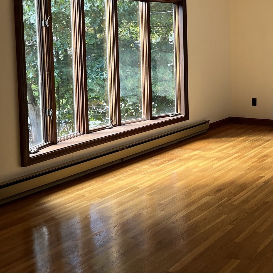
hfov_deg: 33.0
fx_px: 428
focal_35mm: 48
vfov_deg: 34.8
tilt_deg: -4.1
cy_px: 75
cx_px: 260
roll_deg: -0.1
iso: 125
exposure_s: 1/121
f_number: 1.6
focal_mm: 5.1
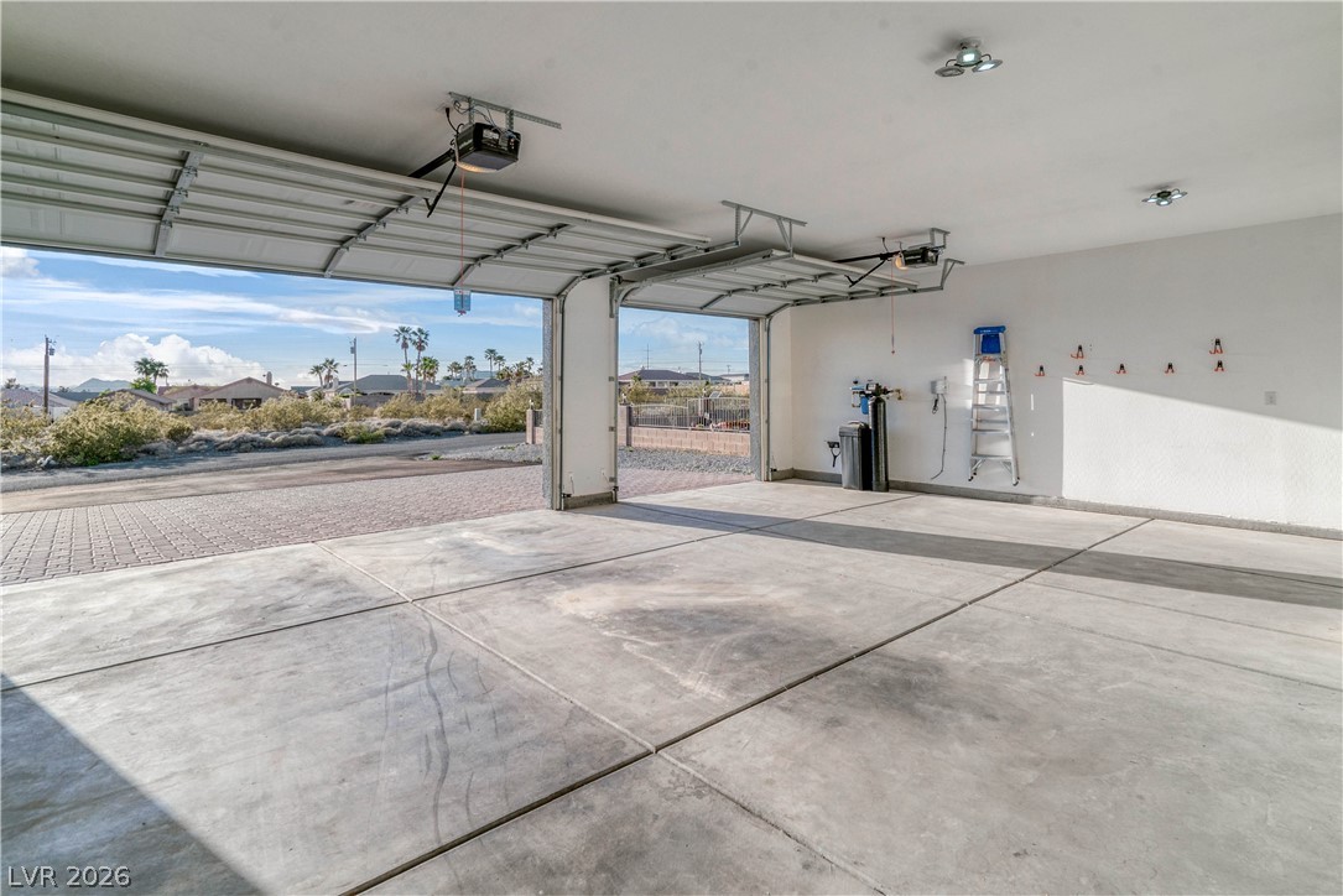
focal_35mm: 16
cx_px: 672
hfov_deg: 96.7
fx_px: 597
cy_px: 448
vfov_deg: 73.8
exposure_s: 1/800
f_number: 10
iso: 500
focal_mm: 16
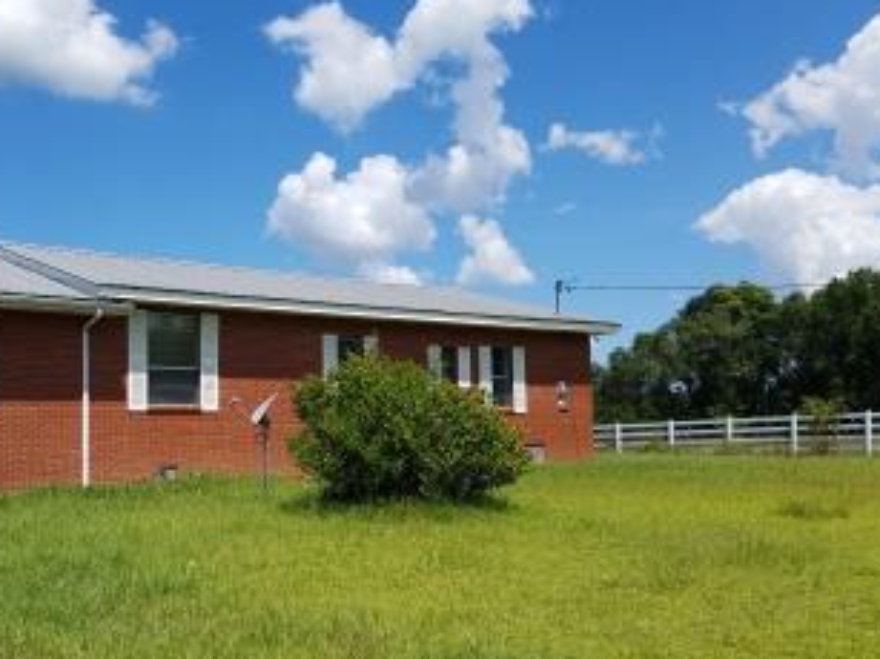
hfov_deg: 48.0
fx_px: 966
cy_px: 335
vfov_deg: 37.7
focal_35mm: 38
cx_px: 278
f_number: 1.7
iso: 50
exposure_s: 1/3240
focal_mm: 4.2
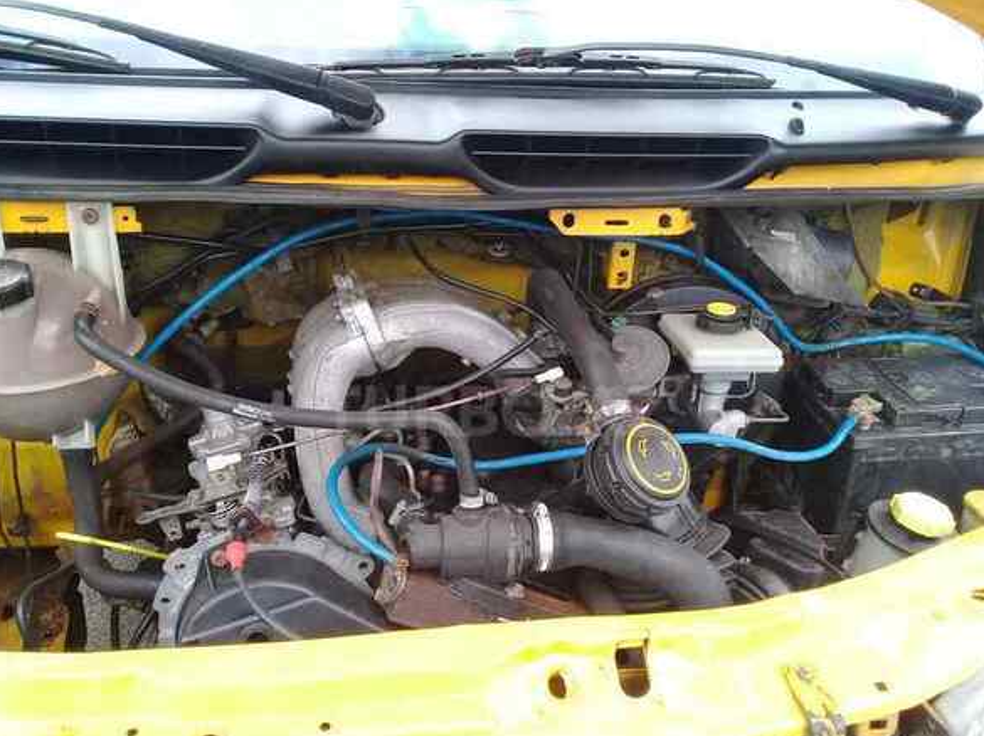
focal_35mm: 35
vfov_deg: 40.6
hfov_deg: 52.7
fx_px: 994
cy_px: 411
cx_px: 495
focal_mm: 3.3
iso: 50
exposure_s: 1/114
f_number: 2.2
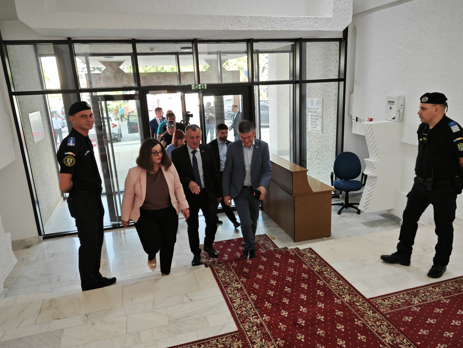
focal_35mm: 27
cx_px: 244
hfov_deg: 65.3
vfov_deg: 51.3
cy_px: 186
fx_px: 361
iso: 125
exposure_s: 1/120
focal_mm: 5.43
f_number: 1.8
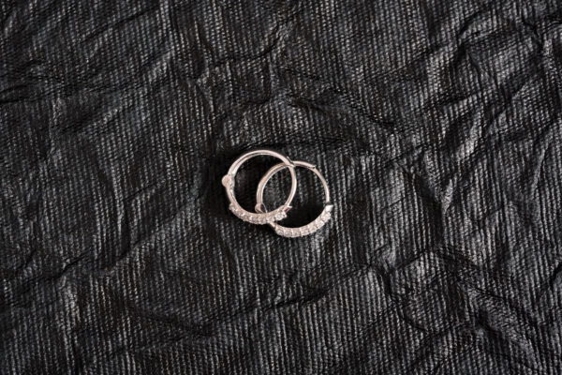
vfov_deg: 11.4
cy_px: 188
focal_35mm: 120
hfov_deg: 17.1
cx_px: 281
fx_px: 1873
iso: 125
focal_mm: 120
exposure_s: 1/160
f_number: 11
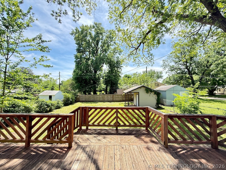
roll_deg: -0.2
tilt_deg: +2.2
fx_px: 91
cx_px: 113
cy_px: 85
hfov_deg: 102.1
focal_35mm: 14
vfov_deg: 85.7
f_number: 2.2
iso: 64
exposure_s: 1/416
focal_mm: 2.22
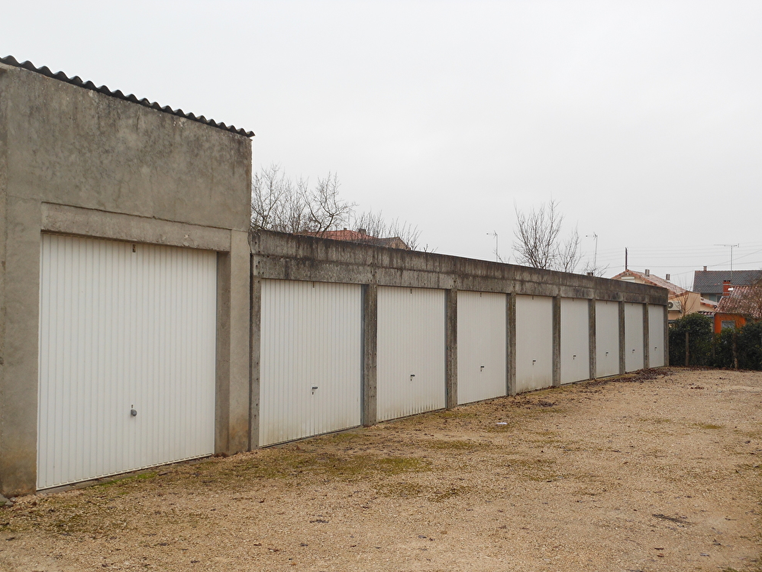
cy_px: 292
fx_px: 881
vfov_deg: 36.0
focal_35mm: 40
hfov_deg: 46.8
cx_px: 377
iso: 80
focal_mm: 6.9
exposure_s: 1/60
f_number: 4.3
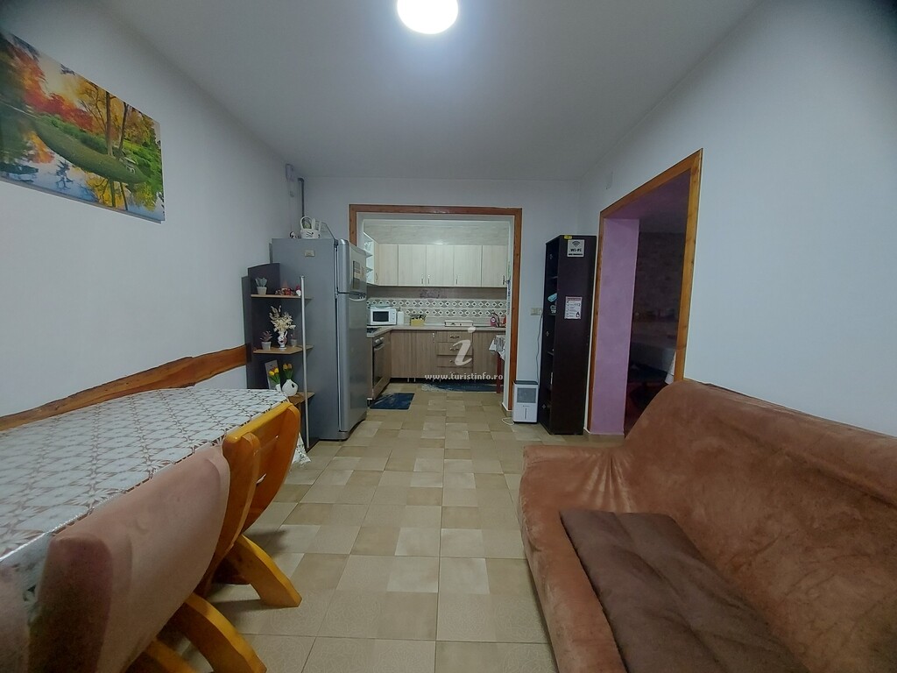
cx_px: 448
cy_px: 336
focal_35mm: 13
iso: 320
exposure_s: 1/25
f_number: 2.2
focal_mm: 1.74
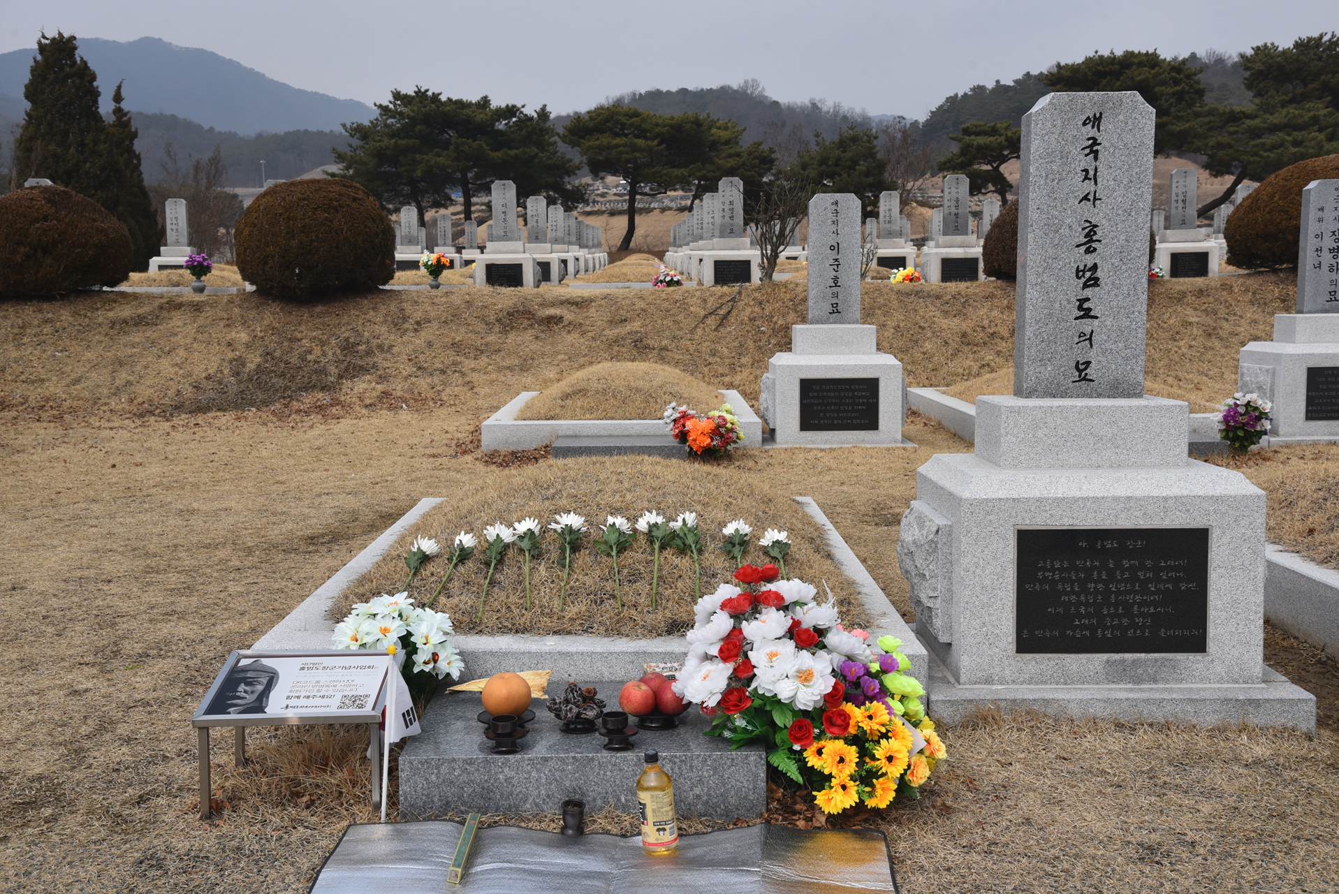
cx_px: 670
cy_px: 447
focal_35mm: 38
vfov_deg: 35.1
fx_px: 1414
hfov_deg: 50.7
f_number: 10
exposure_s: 1/400
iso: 200
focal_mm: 38
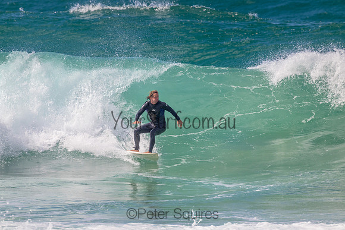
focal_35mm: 800
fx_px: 7668
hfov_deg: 2.6
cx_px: 172
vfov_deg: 1.7
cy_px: 115
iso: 640
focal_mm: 800
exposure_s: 1/1250
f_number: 11
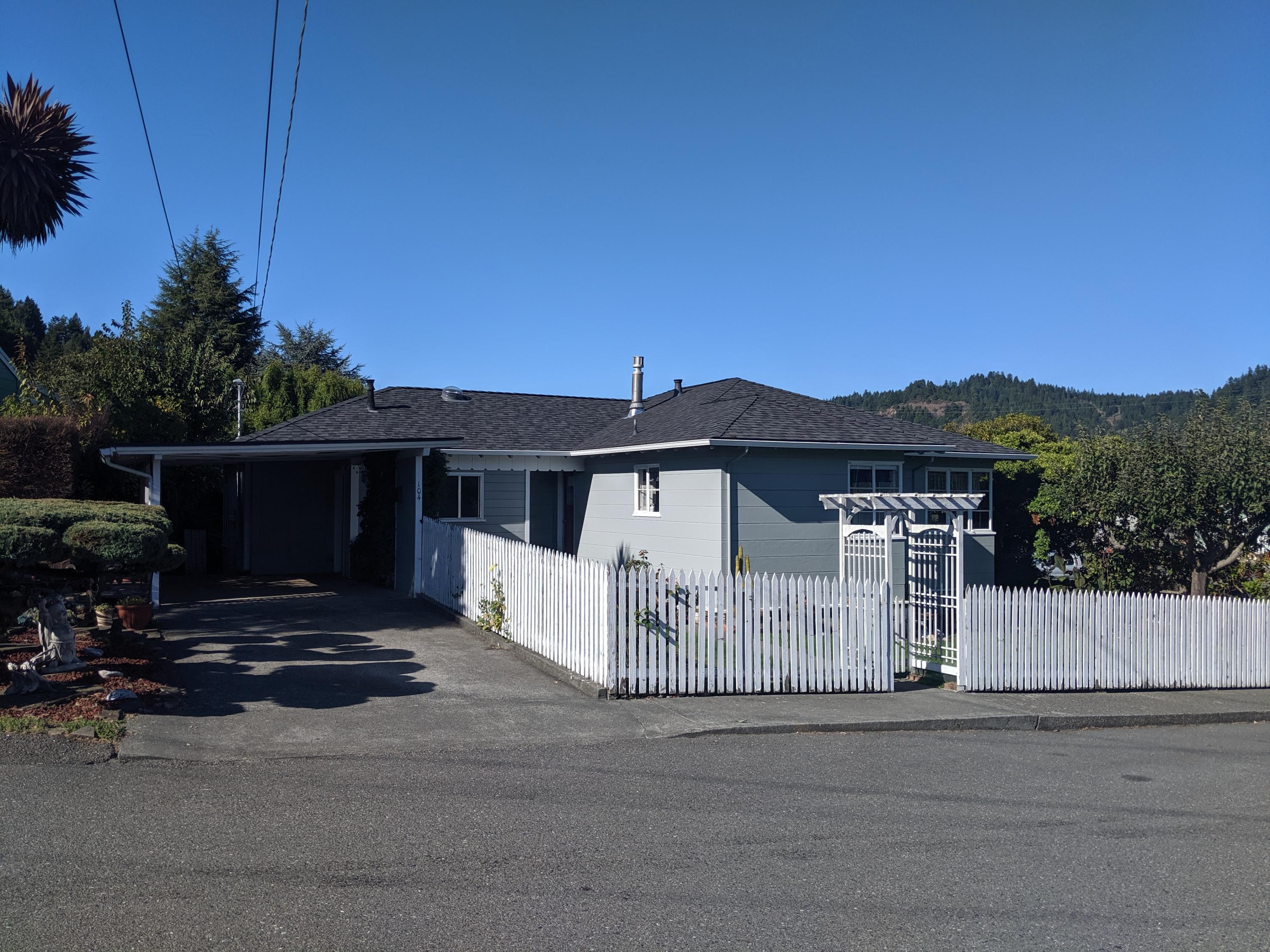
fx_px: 991
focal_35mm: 27
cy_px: 476
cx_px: 635
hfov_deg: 65.3
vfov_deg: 51.4
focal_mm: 4.44
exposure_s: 1/4673
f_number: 1.8
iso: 58
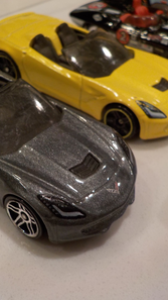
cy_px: 151
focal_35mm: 44
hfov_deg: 27.0
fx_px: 349
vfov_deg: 46.4
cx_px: 61
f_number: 3.3
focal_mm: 4.1
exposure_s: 1/30
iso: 180
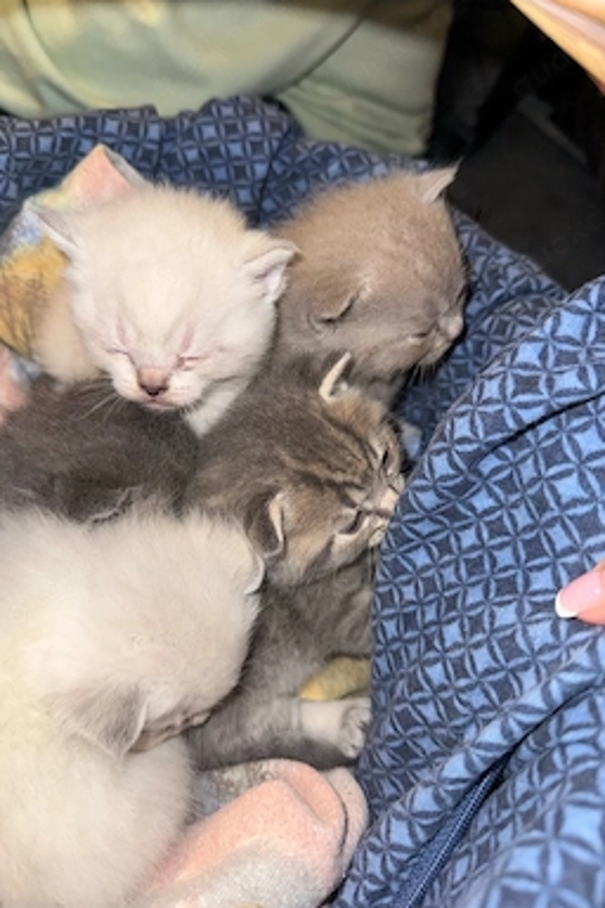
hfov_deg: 49.5
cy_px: 440
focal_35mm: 26
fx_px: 655
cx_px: 269
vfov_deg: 69.4
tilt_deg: -46.2
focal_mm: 6.76
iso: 50
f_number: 1.78
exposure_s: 1/9
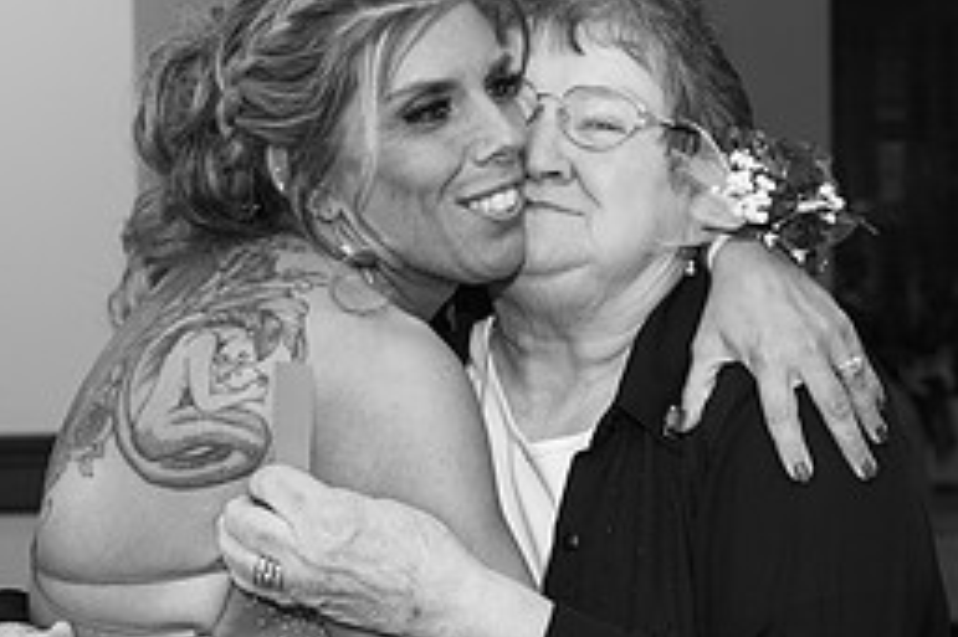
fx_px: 2766
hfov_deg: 19.6
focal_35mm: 104
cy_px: 389
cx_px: 645
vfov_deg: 13.1
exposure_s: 1/200
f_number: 4
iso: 800
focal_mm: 46
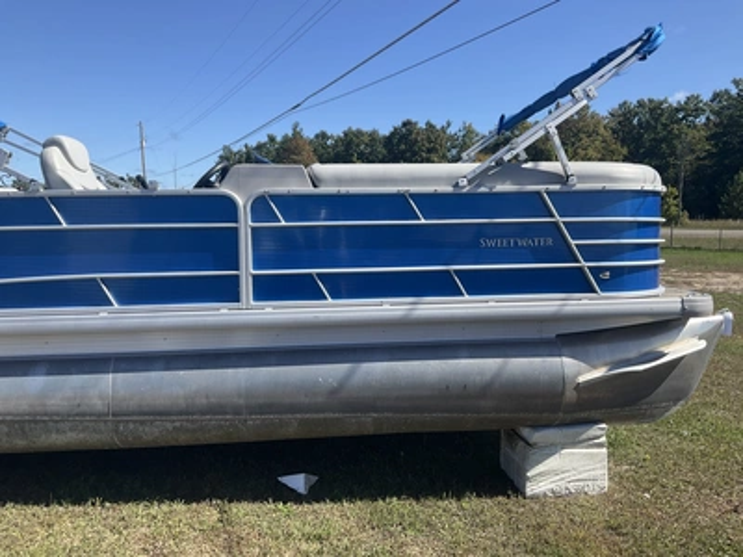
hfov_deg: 61.7
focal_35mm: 29
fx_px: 622
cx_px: 372
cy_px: 278
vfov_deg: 48.2
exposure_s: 1/1377
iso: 25
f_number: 1.8
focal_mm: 3
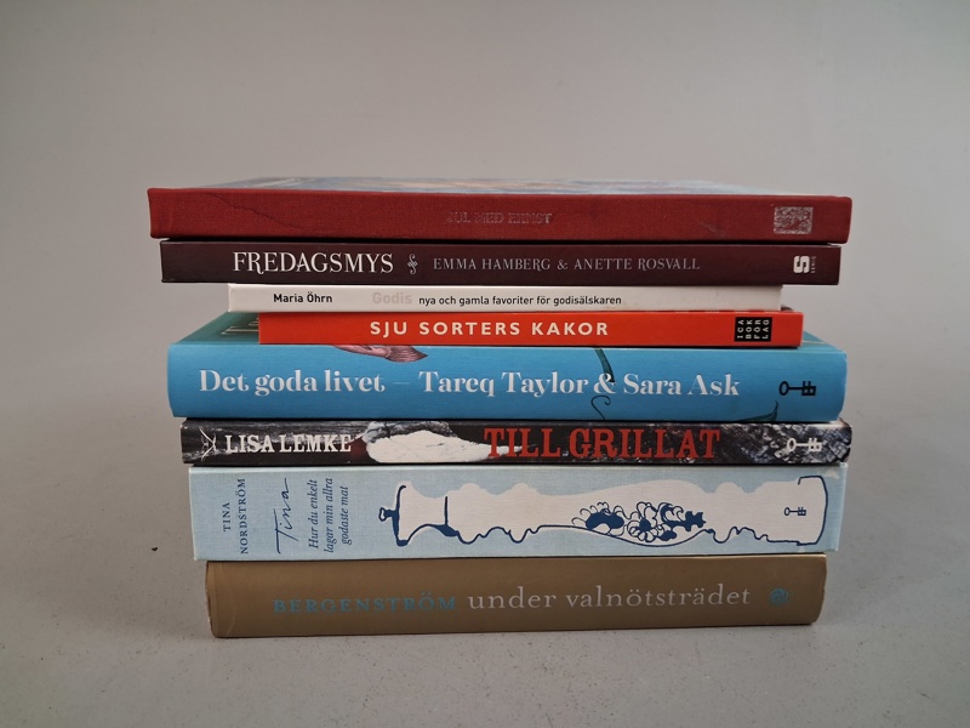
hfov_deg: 65.3
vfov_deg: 51.4
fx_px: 757
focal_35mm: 27
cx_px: 485
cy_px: 364
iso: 320
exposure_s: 1/50
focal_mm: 4
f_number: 1.8
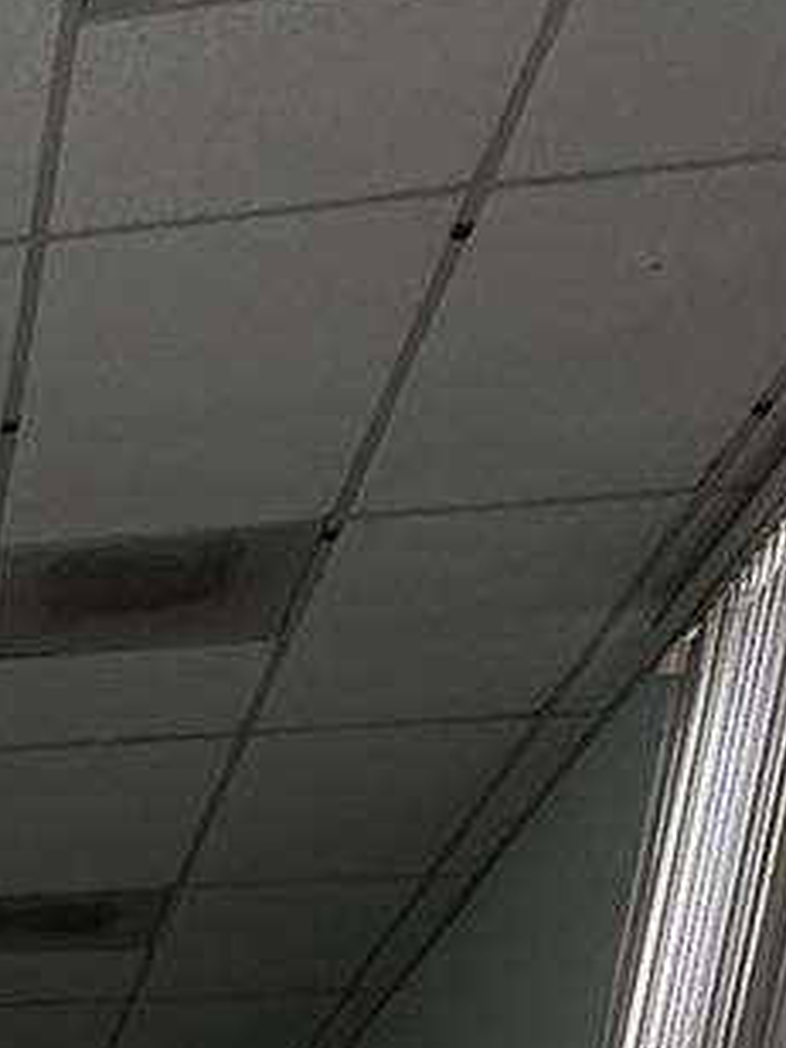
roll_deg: -2.7
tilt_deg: -20.7
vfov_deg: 13.1
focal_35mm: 93
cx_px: -1102
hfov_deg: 12.5
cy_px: 2756
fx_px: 2816
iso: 40
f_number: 2.2
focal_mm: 2.22
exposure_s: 1/153
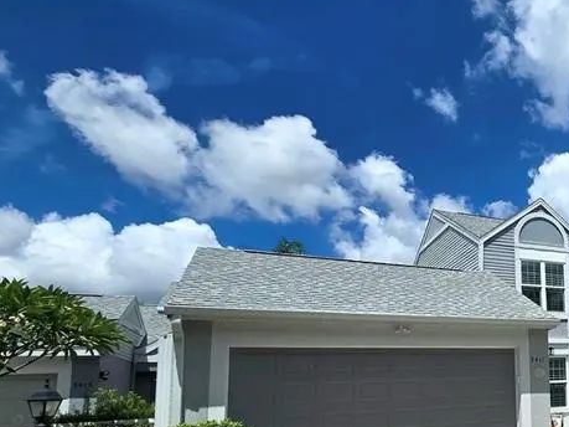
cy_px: 325
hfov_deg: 48.3
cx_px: 594
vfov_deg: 46.3
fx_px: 477
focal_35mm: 29
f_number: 2.2
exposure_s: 1/5000
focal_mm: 2.2
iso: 50
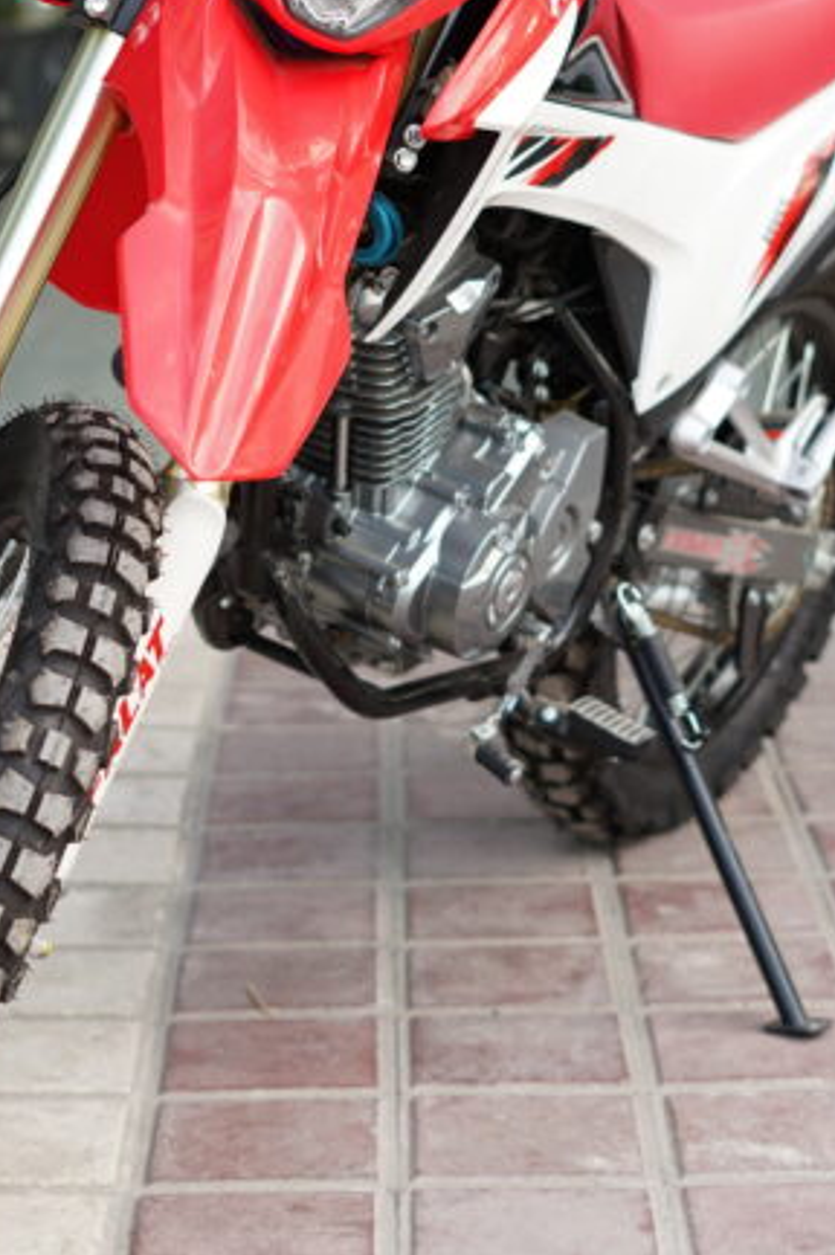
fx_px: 3624
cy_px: 174
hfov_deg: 13.1
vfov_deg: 19.4
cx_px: 281
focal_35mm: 104
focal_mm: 50
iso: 100
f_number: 2.8
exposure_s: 1/160
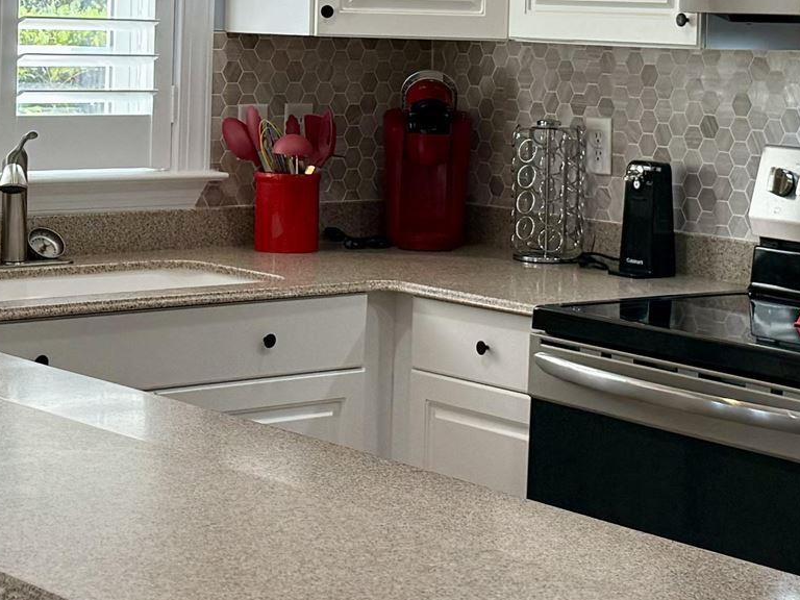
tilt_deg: -0.6
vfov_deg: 15.2
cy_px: 32
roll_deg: -1.8
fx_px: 2219
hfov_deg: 20.4
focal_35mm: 96
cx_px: 370
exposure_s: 1/222
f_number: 1.78
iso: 200
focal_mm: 6.76
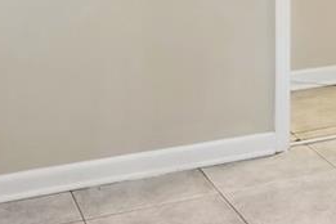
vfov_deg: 13.3
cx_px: 378
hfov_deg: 21.0
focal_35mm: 92
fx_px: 859
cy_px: -183
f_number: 8
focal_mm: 10
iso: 200
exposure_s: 1
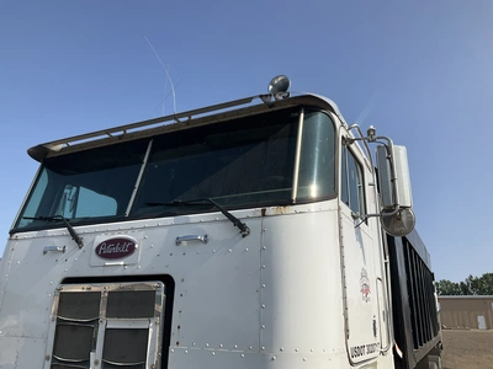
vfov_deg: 48.2
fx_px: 413
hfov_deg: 61.7
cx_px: 246
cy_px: 184
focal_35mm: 29
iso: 25
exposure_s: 1/2538
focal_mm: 3
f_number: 1.8
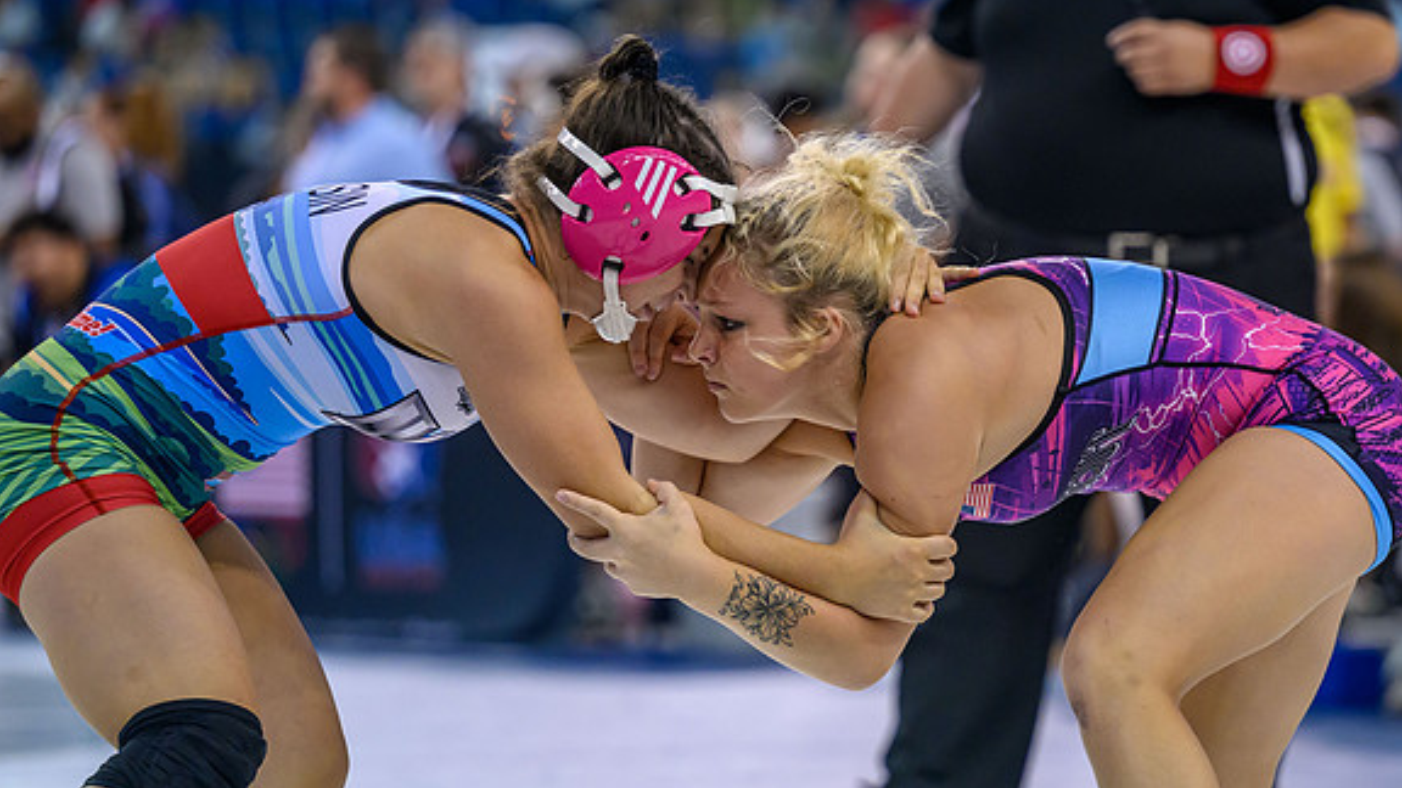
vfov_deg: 5.6
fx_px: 7993
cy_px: 433
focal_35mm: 215
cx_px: 837
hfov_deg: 10.0
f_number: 2.8
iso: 2500
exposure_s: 1/800
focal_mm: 145
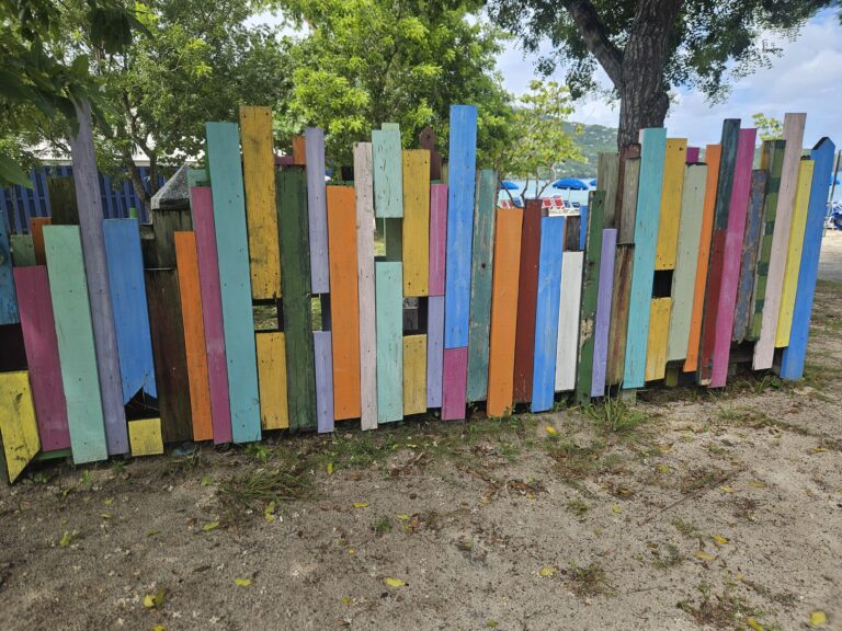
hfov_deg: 73.9
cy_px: 316
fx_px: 559
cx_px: 421
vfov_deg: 58.9
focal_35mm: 23
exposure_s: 1/709
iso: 25
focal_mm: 5.4
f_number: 1.8
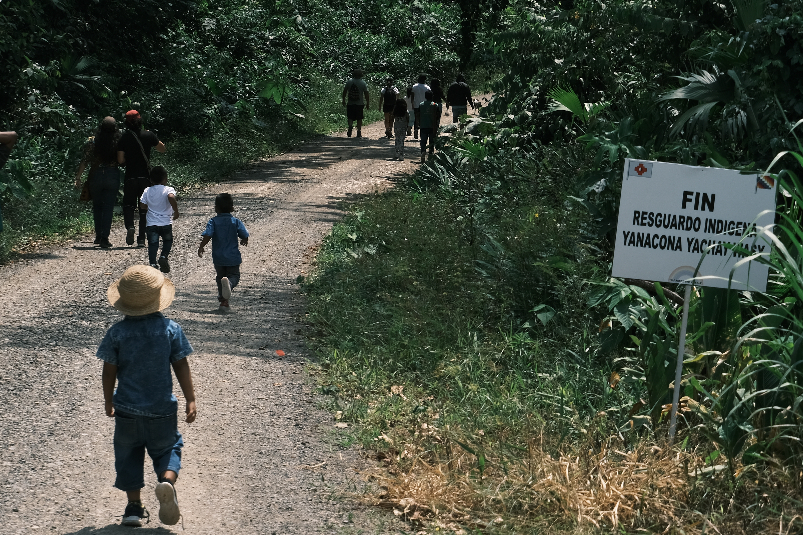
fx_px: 2654
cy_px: 273
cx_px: 700
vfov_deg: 11.5
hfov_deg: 17.0
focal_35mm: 119
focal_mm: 45
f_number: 5.6
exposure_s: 1/1000
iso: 200
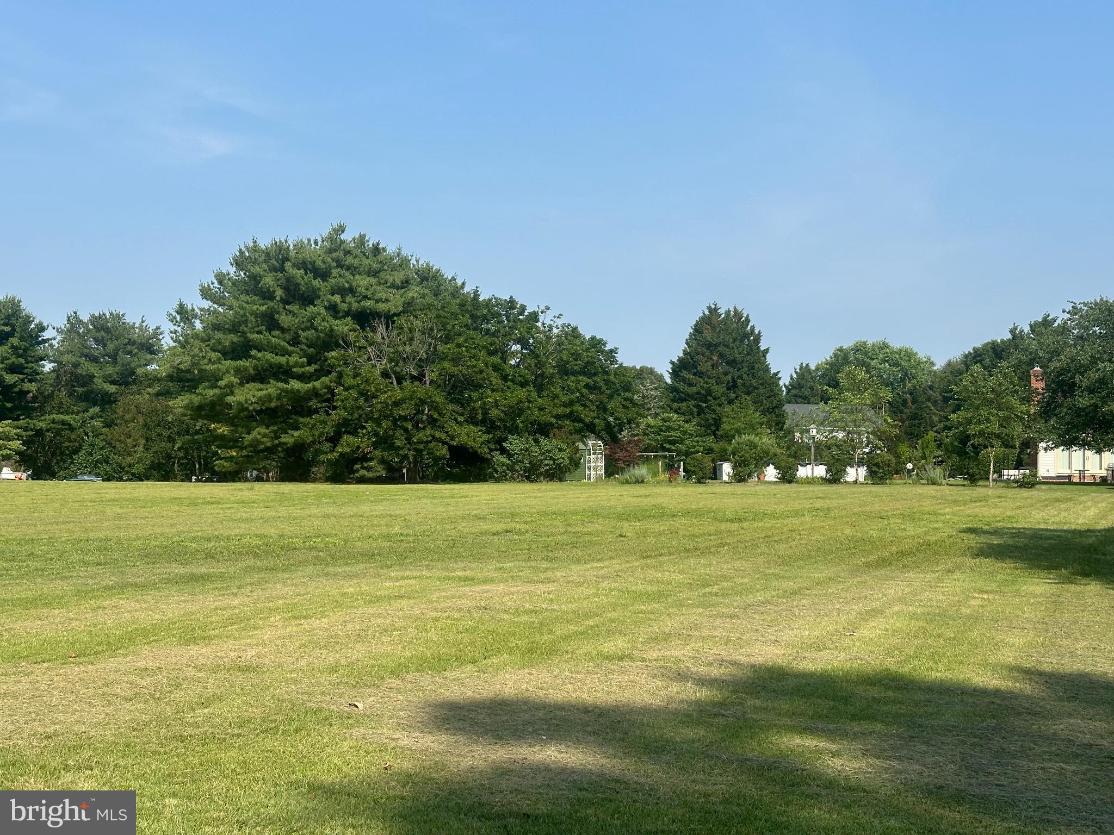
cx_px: 557
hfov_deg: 39.7
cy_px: 418
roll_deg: -1.4
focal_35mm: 48
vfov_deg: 30.3
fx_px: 1545
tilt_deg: +1.9
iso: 64
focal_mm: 6.86
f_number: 1.78
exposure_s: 1/4016
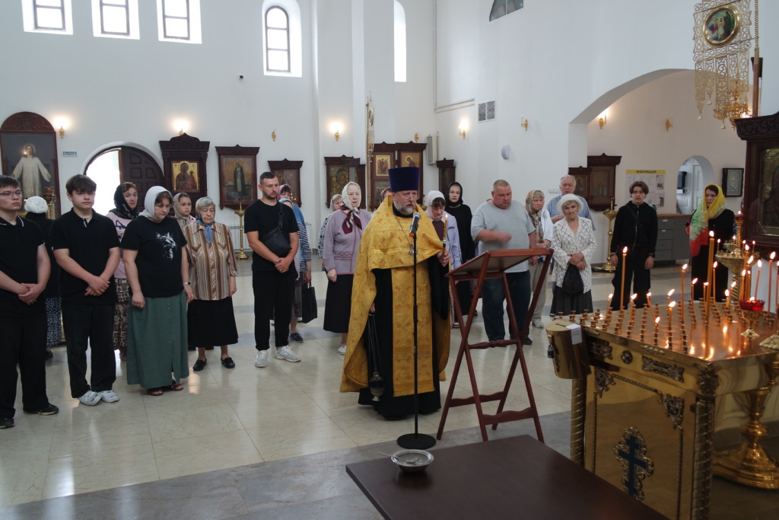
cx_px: 390
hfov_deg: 61.9
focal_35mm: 30
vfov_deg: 43.6
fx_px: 649
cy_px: 260
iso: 400
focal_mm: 20
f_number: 3.5
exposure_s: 1/40
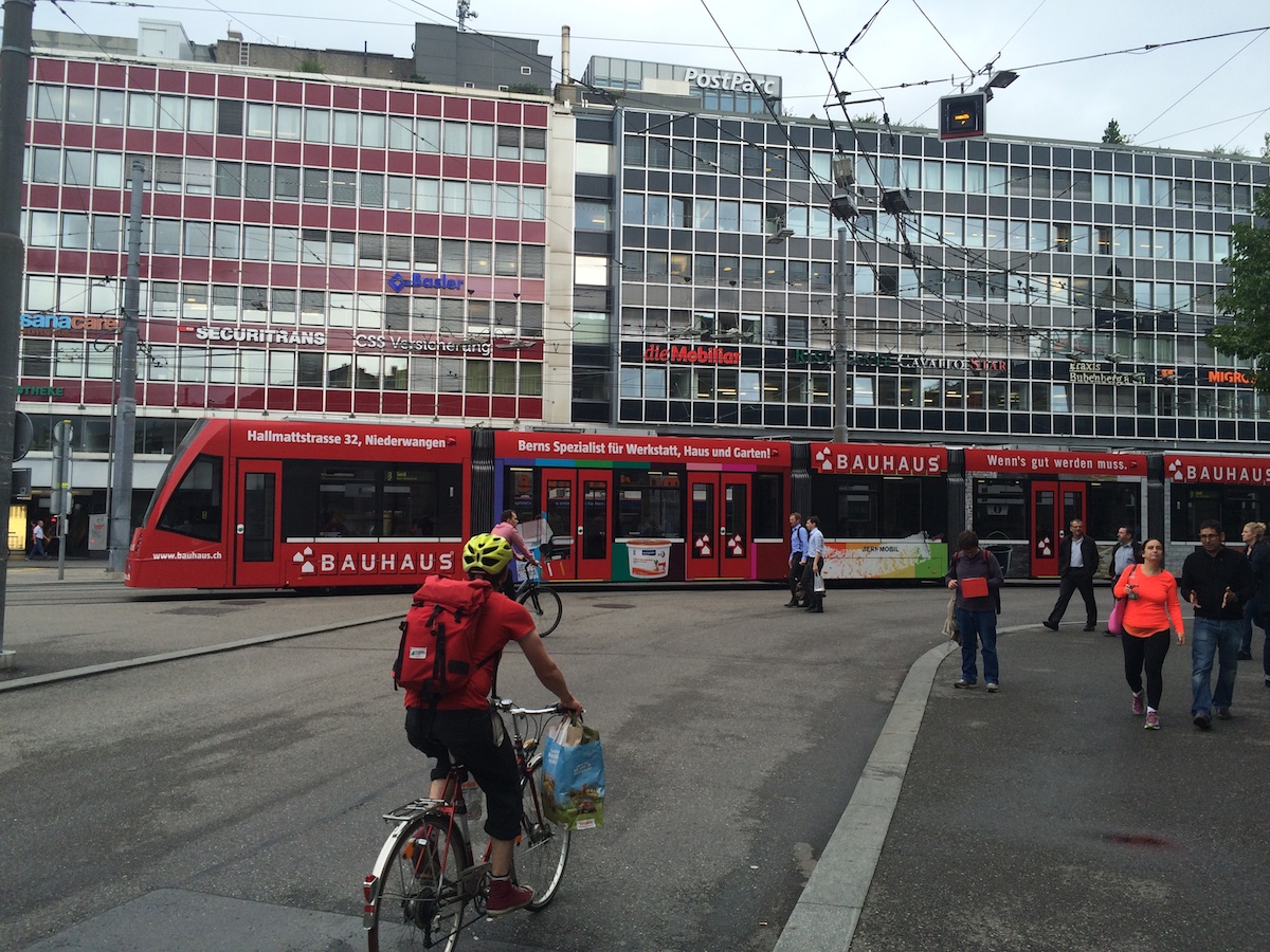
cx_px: 635
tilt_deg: +4.7
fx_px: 1064
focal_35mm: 29
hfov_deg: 61.7
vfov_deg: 48.2
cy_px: 476
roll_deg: -0.4
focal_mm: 4.15
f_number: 2.2
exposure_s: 1/423
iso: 32
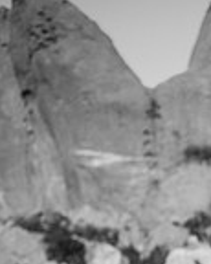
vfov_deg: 17.1
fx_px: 828
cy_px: 336
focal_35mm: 106
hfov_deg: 13.7
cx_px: 308
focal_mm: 28
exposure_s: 1/8000
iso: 1000
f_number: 2.8
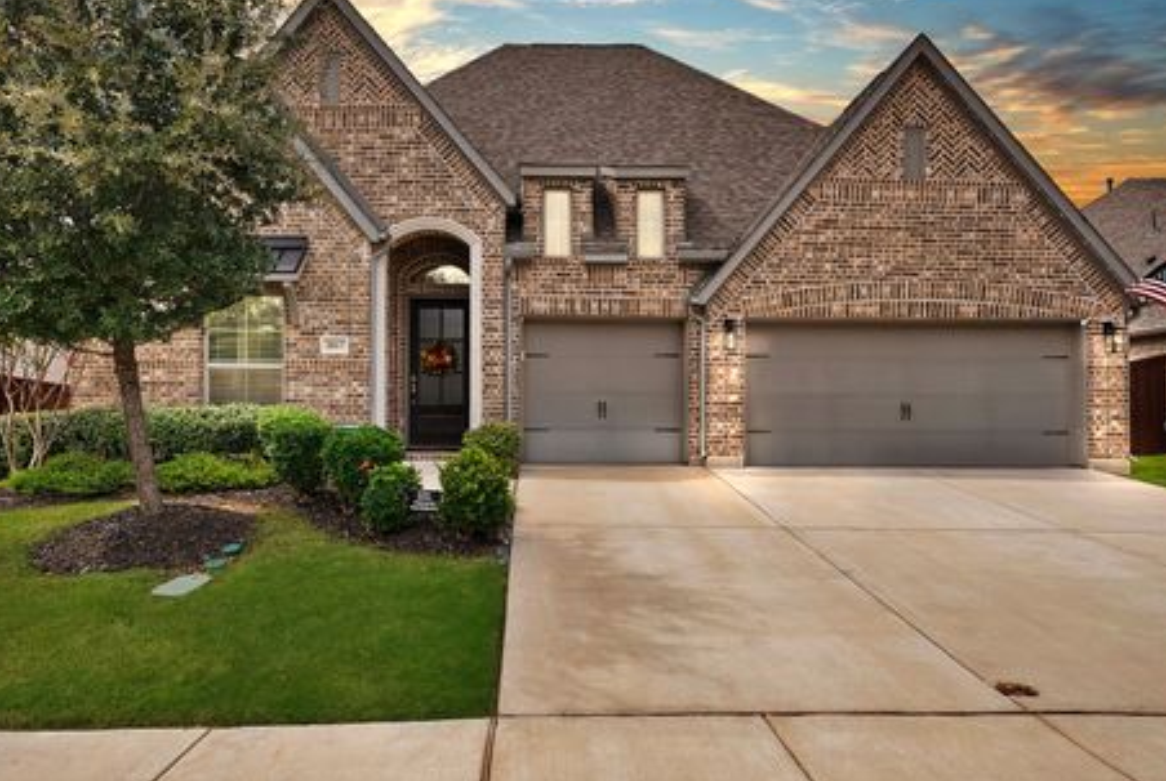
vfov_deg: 59.6
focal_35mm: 21
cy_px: 357
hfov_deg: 81.1
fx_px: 681
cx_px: 570
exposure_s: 1/160
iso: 640
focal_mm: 19
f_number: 9
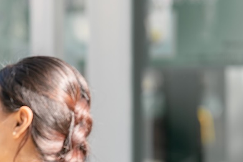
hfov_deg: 6.2
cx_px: -178
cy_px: 181
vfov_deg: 4.2
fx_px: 2207
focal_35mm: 327
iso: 100
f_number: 2.2
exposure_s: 1/320
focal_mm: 85
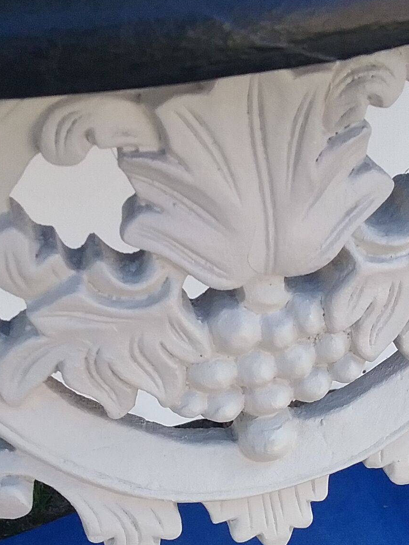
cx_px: 269
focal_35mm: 70
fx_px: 1103
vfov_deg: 26.6
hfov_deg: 20.9
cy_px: 519
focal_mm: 3.3
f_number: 2.2
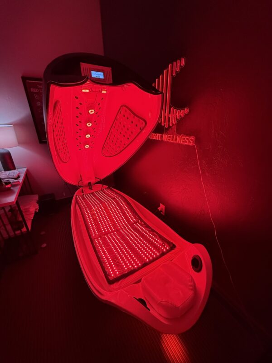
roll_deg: -0.6
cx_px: 136
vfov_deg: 102.1
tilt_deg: -21.6
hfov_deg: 85.7
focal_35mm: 14
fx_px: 147
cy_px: 182
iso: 320
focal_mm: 2.22
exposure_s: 1/77
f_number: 2.2
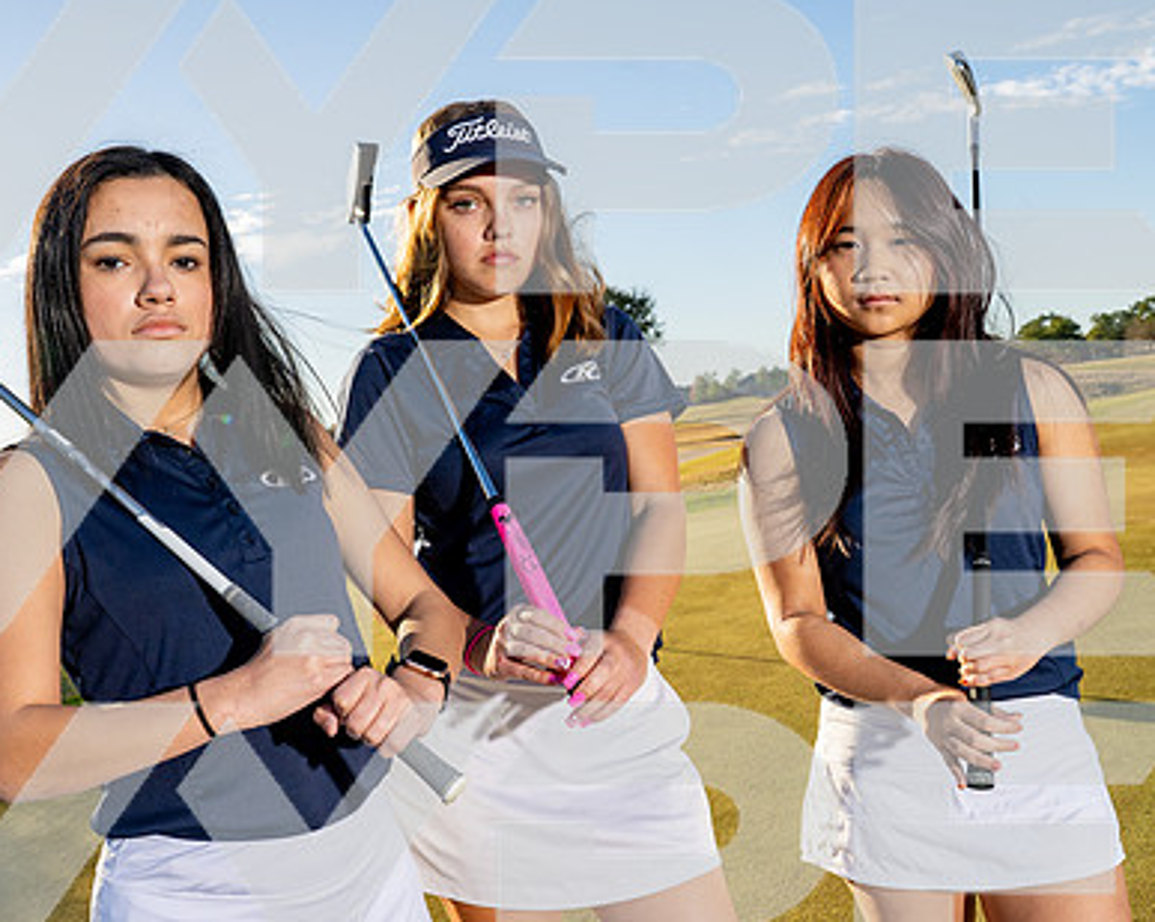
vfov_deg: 39.1
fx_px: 1298
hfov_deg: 47.6
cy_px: 500
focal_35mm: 38
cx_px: 448
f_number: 8
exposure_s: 1/250
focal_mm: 27
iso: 100
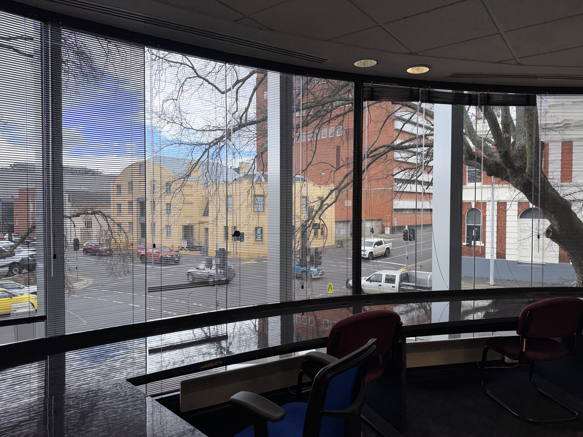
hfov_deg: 71.6
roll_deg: -0.2
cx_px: 292
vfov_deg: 56.8
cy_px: 218
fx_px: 404
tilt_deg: -1.4
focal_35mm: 24
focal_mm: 6.76
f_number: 1.78
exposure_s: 1/168
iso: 64
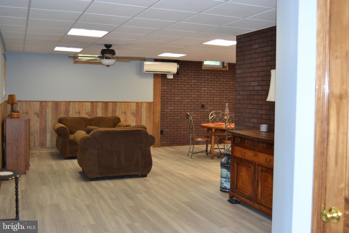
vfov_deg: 34.2
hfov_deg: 49.6
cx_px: 174
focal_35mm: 39
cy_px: 116
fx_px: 378
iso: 1250
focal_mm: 26
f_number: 4
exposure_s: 1/60
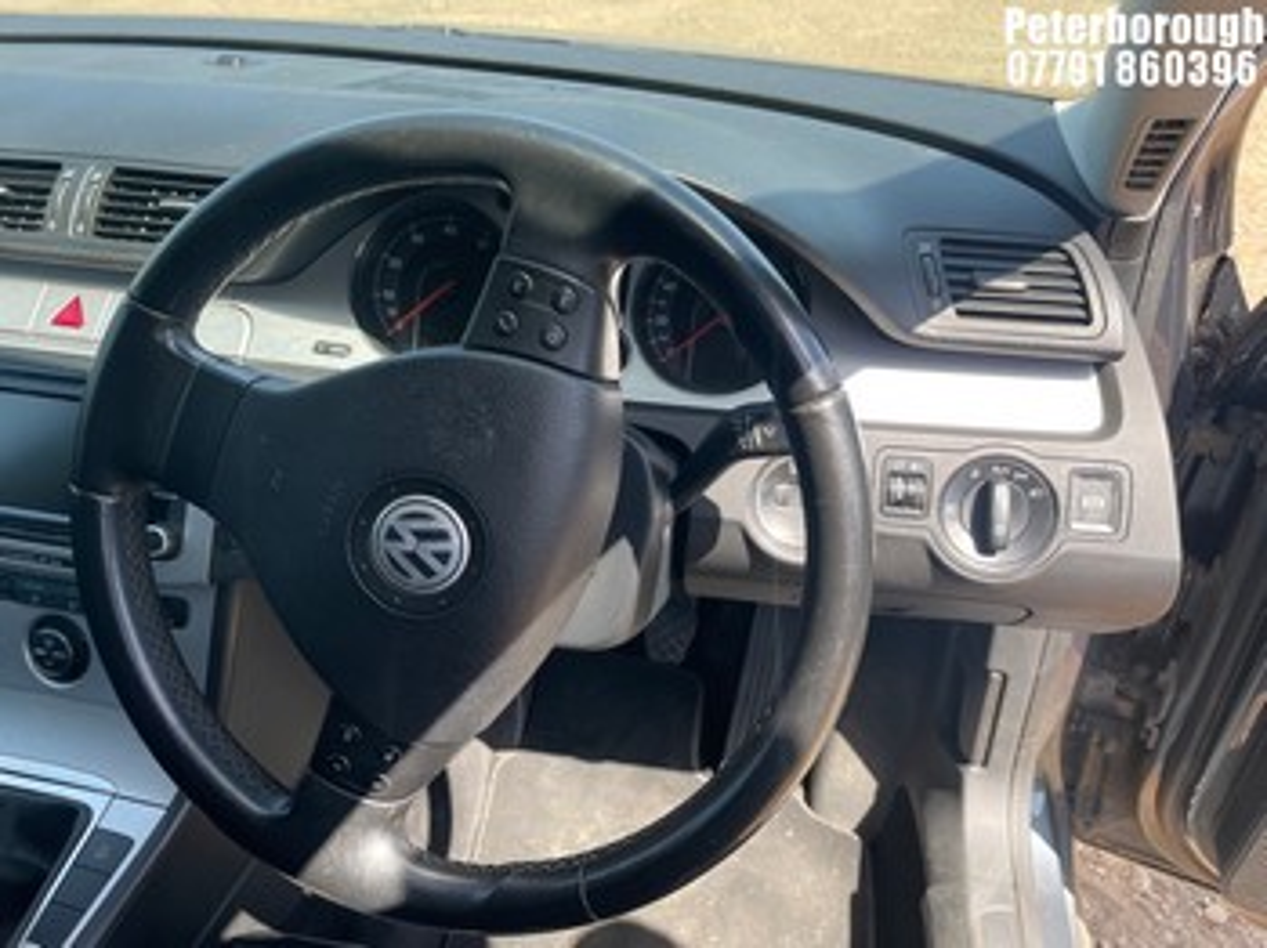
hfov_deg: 67.3
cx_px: 634
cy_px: 474
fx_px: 951
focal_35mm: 26
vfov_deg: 53.0
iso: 32
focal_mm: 4.2
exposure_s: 1/308
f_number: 1.6
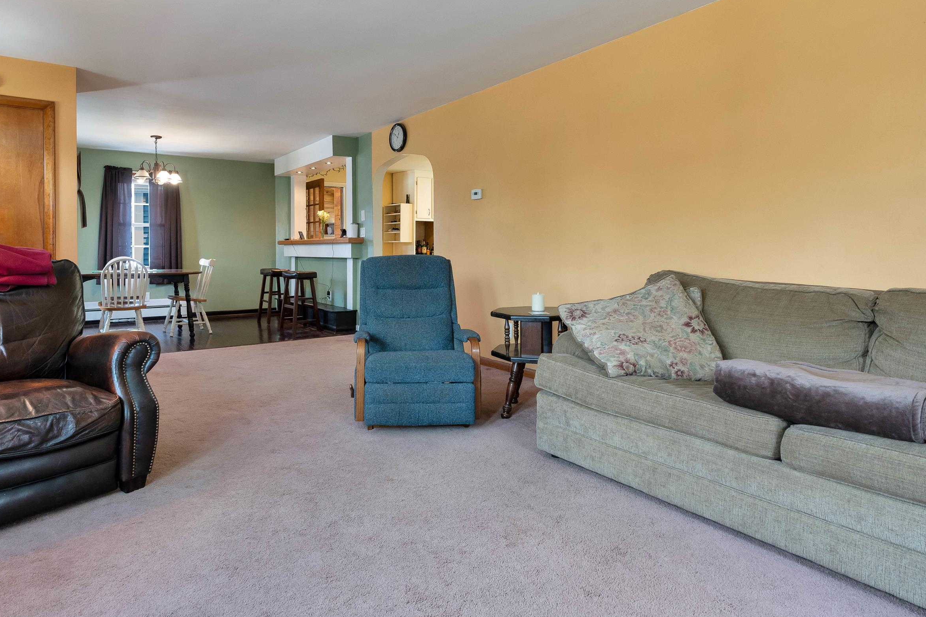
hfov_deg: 80.7
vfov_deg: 59.1
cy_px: 255
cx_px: 395
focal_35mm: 21
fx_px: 540
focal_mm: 16
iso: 800
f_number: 8
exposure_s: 1/10
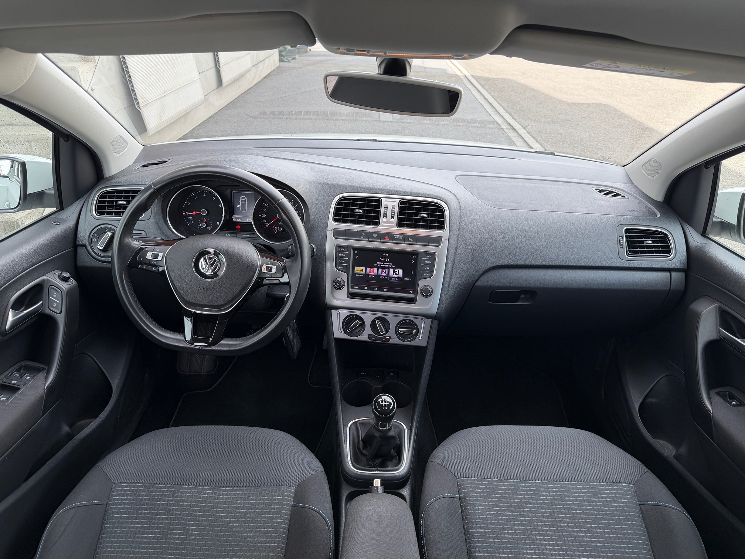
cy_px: 280
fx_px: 517
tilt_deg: -28.8
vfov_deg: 56.8
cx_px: 372
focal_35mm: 24
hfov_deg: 71.6
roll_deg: +0.2
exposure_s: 1/348
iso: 80
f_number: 1.78
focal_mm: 6.76
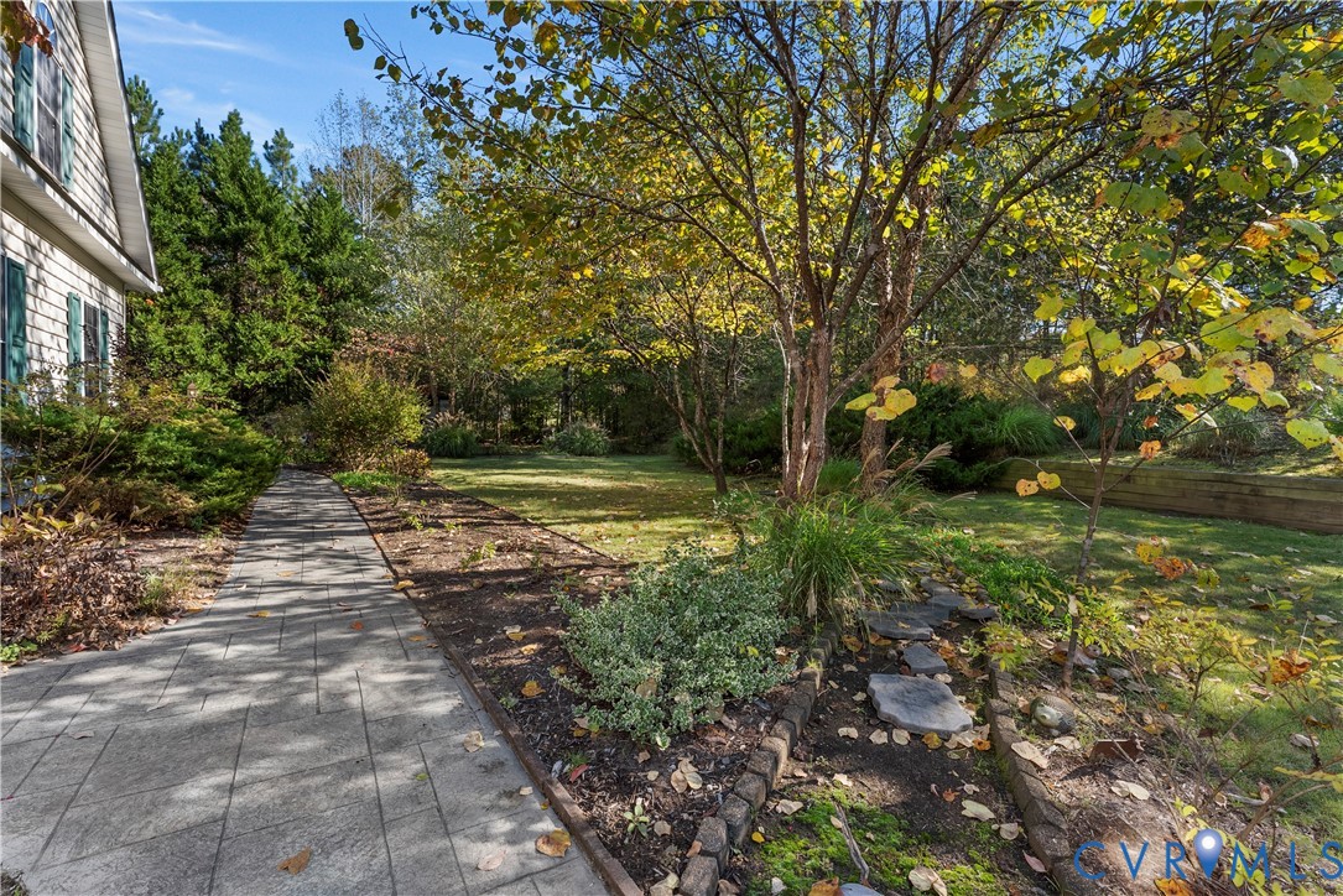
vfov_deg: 81.2
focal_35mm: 14
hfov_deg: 104.2
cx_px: 672
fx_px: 522
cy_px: 448
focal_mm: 14
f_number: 8
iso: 640
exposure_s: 1/400
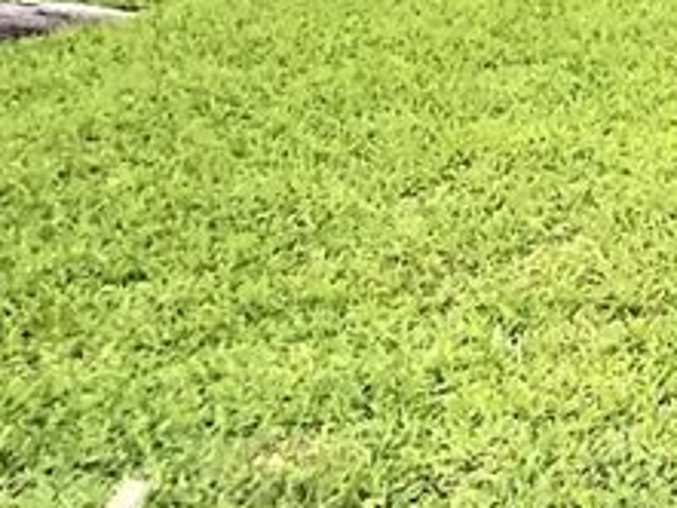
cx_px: 1253
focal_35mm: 74
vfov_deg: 15.8
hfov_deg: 19.2
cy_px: -499
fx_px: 1448
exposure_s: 1/3333
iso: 40
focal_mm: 1.64
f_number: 2.2
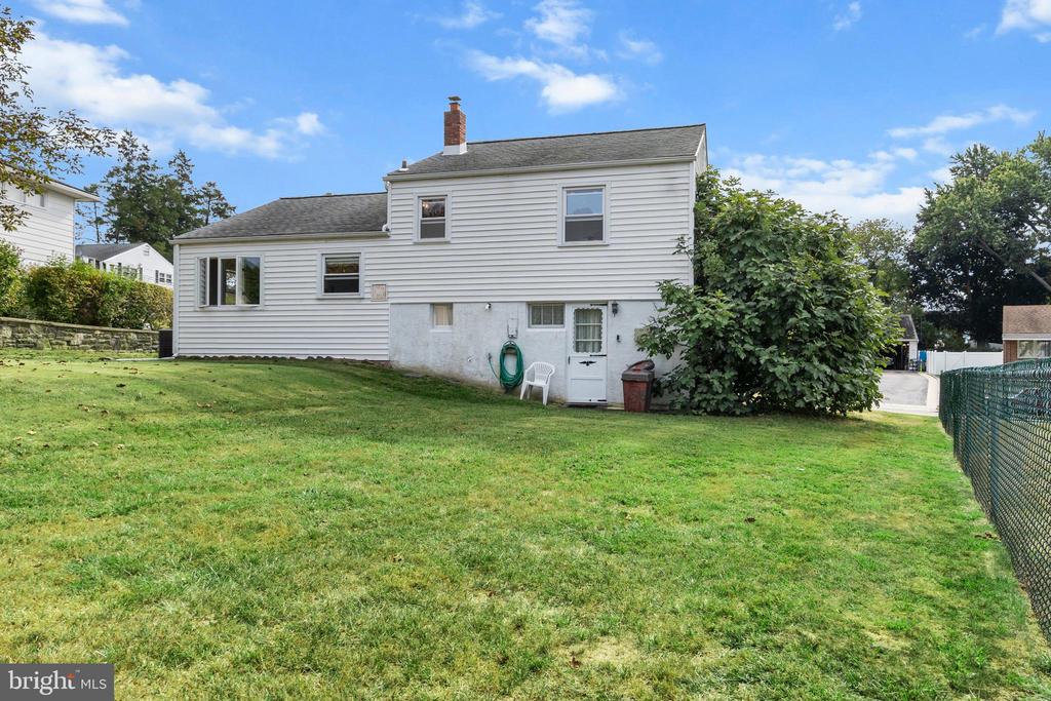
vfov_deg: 53.1
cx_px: 526
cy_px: 350
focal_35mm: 24
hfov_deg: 73.7
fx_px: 701
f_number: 9
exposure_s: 1/250
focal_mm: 16
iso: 250
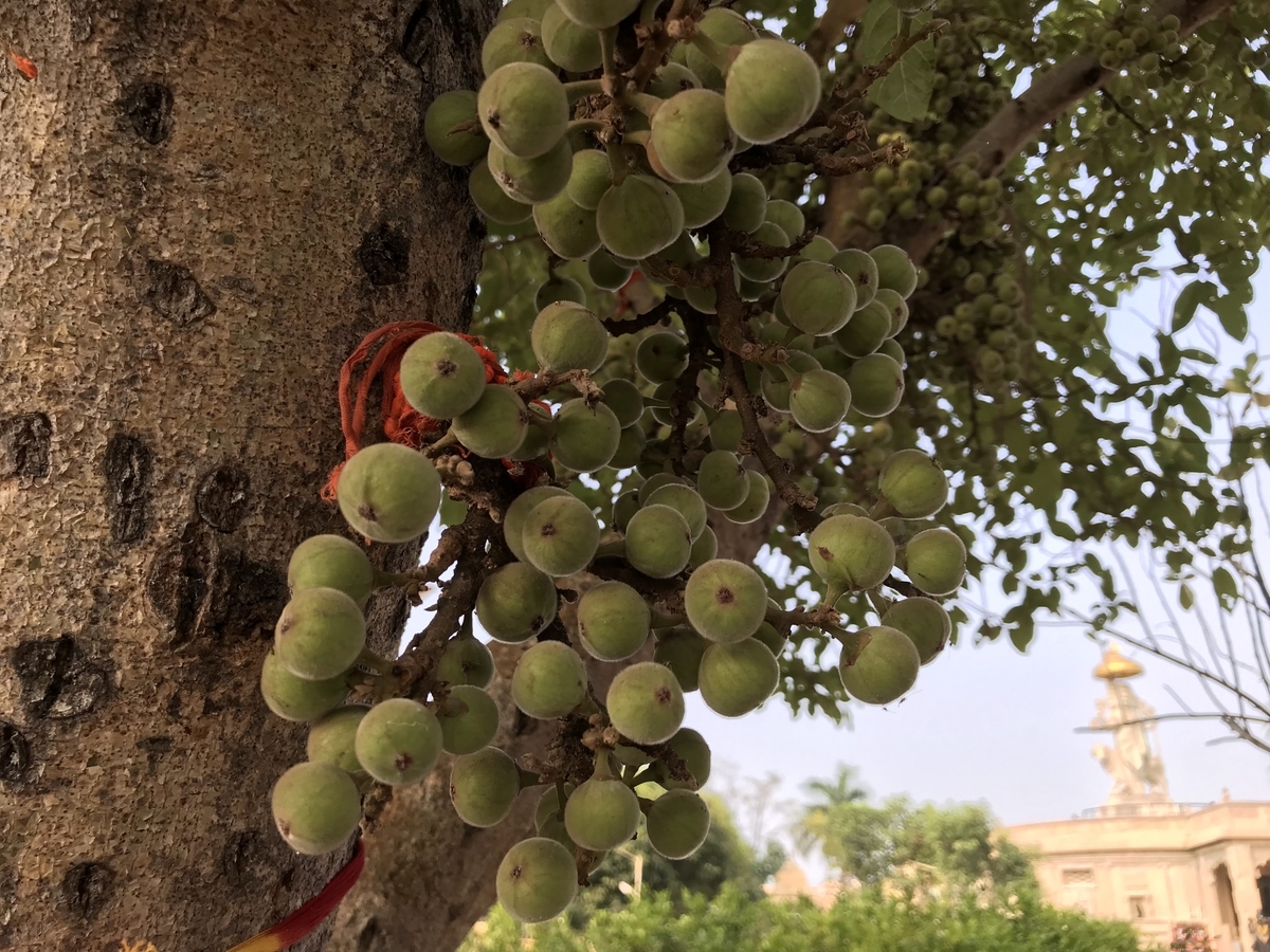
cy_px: 476
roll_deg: -1.5
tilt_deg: +25.6
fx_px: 1027
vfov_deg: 49.7
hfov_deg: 63.4
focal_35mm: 28
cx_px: 635
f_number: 1.8
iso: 20
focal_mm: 3.99
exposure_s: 1/378
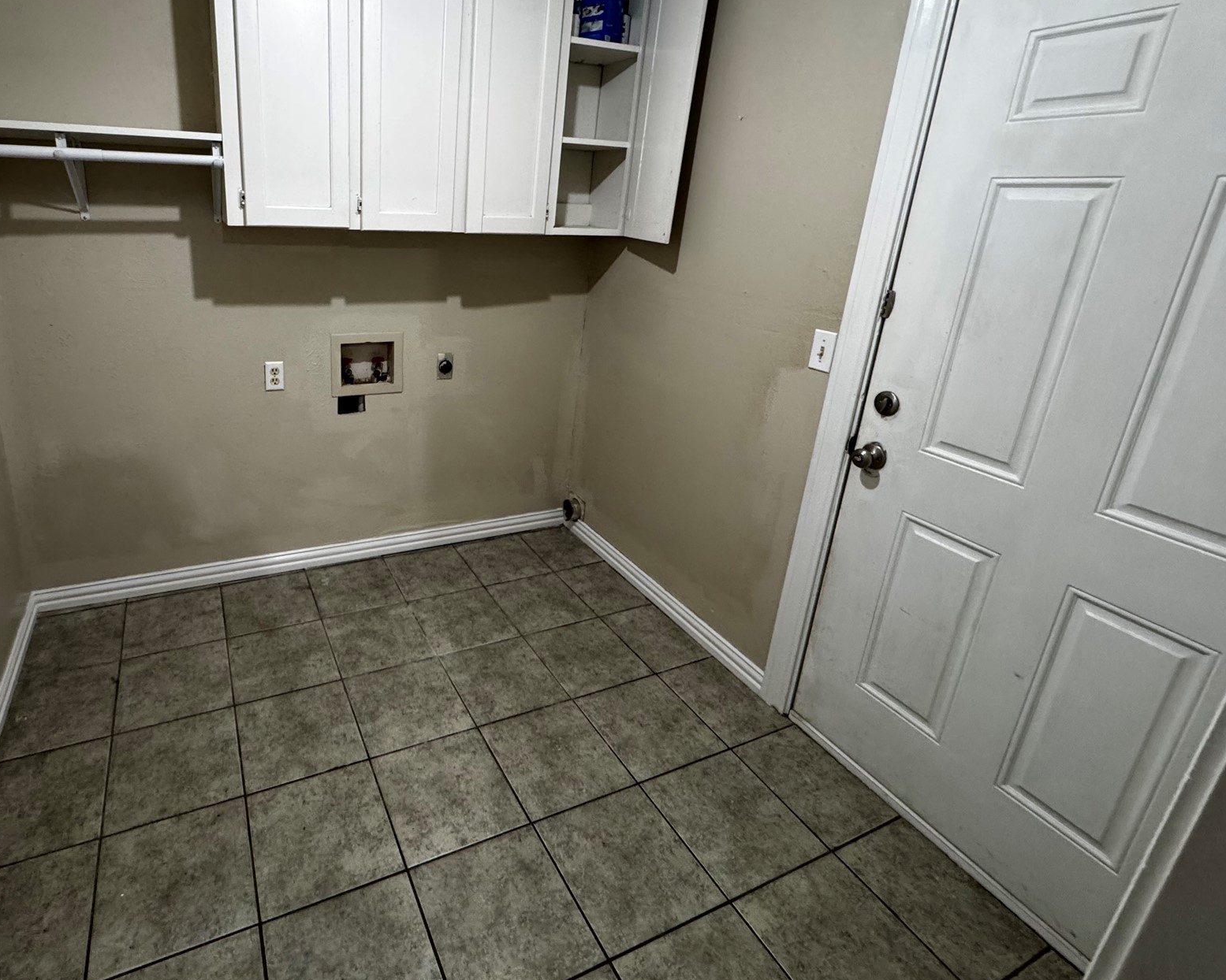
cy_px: 398
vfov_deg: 73.1
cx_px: 457
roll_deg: -1.6
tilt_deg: -18.0
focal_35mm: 18
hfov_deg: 84.6
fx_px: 653
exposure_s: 1/83
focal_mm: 2.22
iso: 320
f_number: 2.2
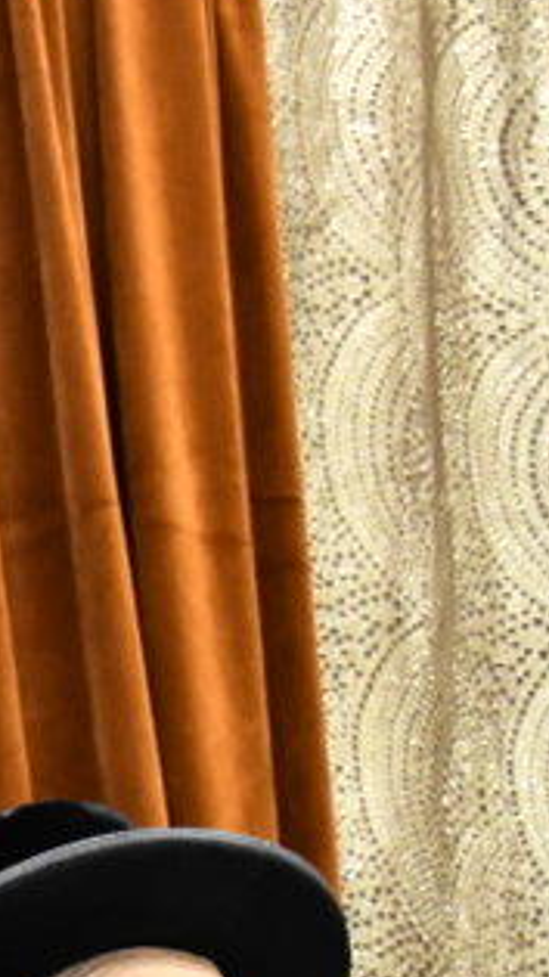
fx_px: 6035
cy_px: 1227
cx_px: -1532
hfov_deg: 4.8
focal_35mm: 233
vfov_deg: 9.1
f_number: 5.6
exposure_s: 1/100
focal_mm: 50
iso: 2000
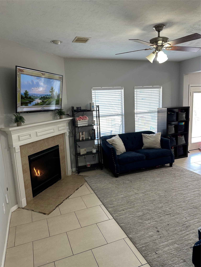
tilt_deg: -8.8
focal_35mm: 24
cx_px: 100
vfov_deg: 71.6
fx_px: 186
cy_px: 134
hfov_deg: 56.8
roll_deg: +2.5
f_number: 1.78
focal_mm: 6.86
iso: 160
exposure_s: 1/60
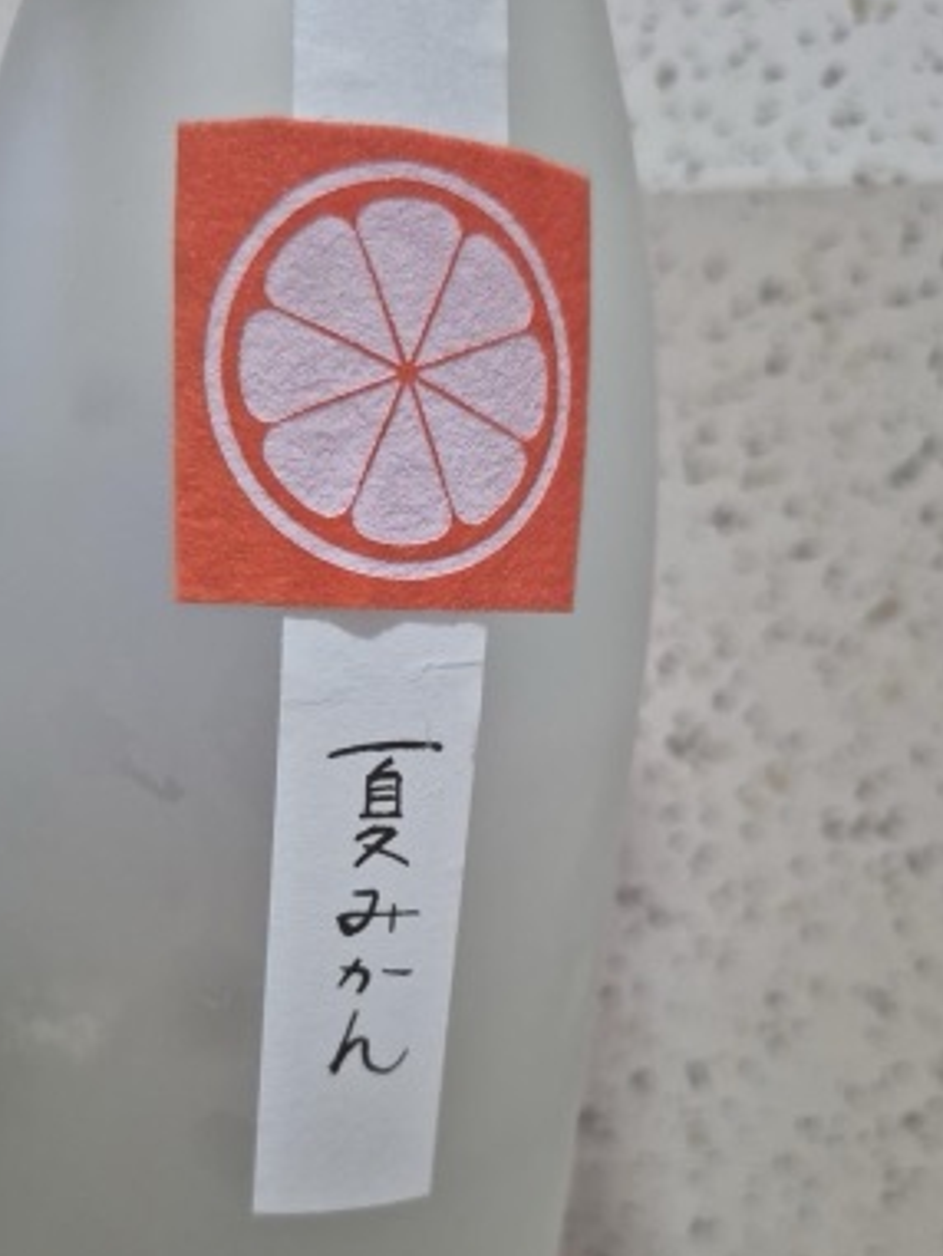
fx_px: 1053
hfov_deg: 48.0
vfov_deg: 60.9
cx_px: 382
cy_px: 775
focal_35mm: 29
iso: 640
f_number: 1.8
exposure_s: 1/60
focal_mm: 5.4
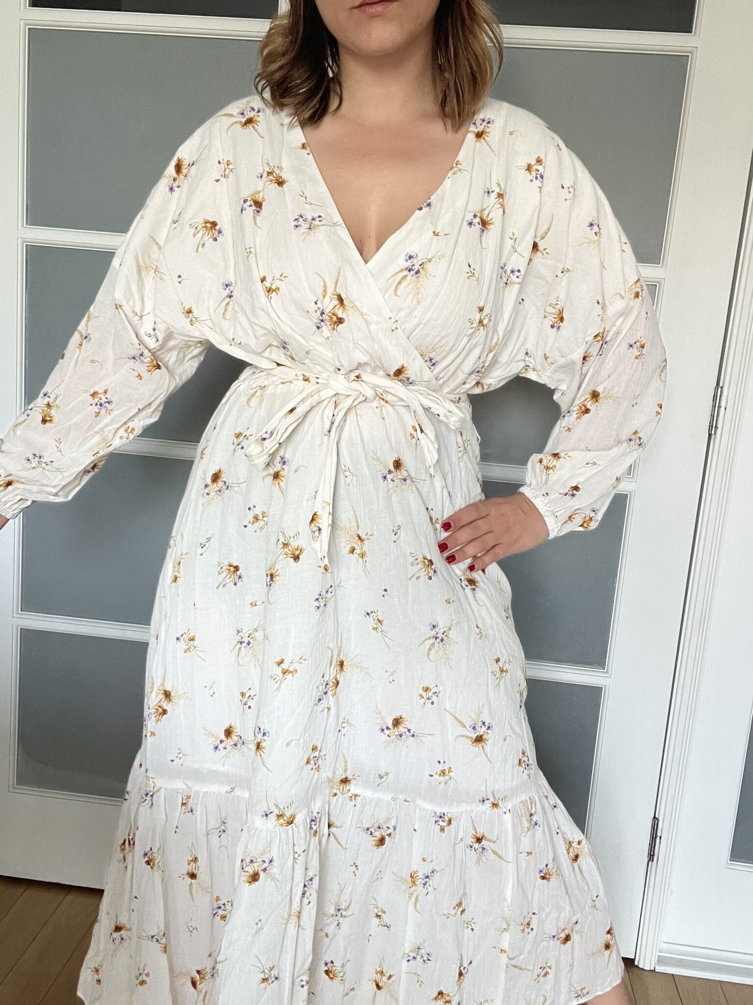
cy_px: 502
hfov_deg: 46.8
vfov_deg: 60.0
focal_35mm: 30
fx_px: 870
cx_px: 376
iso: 125
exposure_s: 1/60
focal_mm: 2.71
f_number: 2.2
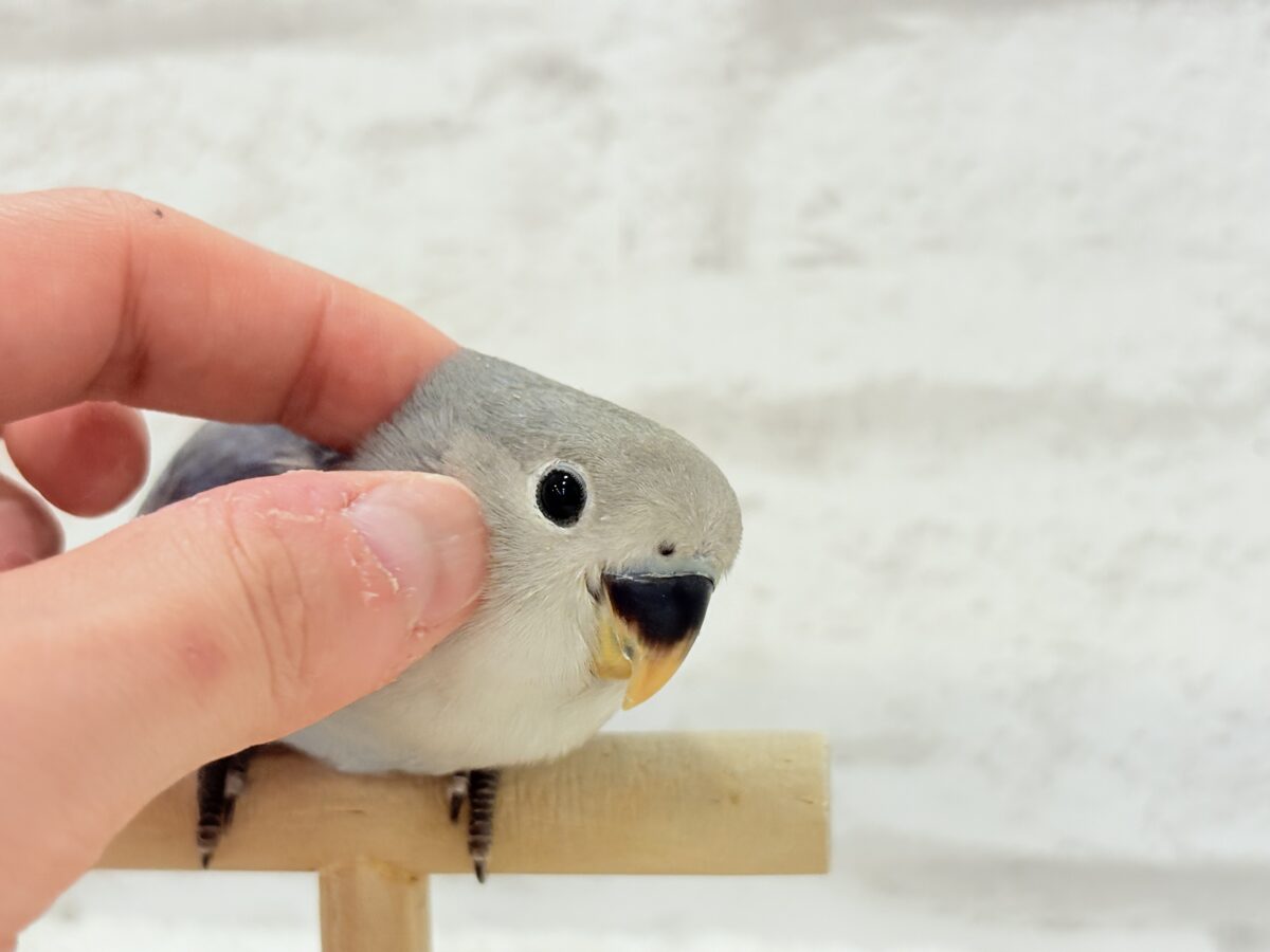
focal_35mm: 52
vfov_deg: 28.0
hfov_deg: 36.8
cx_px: 635
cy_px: 476
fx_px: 1908
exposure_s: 1/100
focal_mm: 5.96
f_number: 1.6
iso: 100
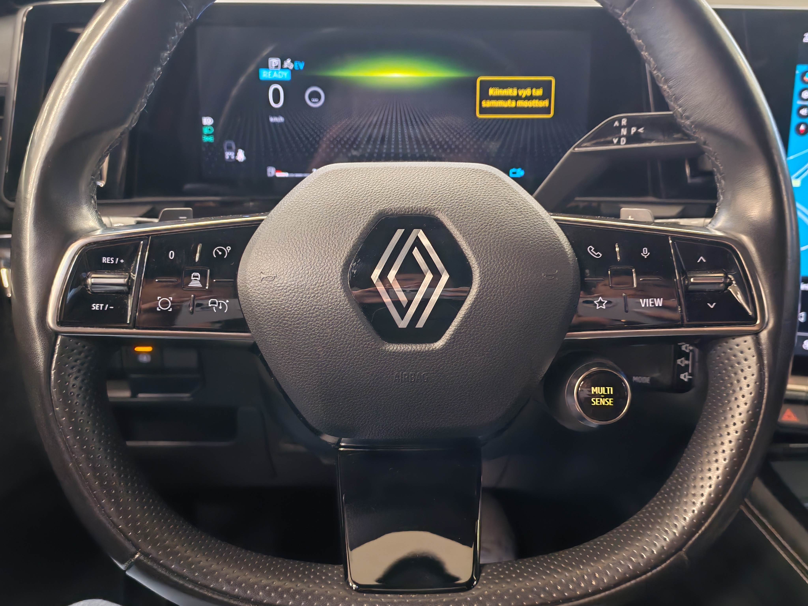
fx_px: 817
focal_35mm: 35
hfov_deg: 52.6
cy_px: 303
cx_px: 404
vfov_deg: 40.7
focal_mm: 6.12
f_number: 1.9
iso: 3200
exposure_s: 1/33
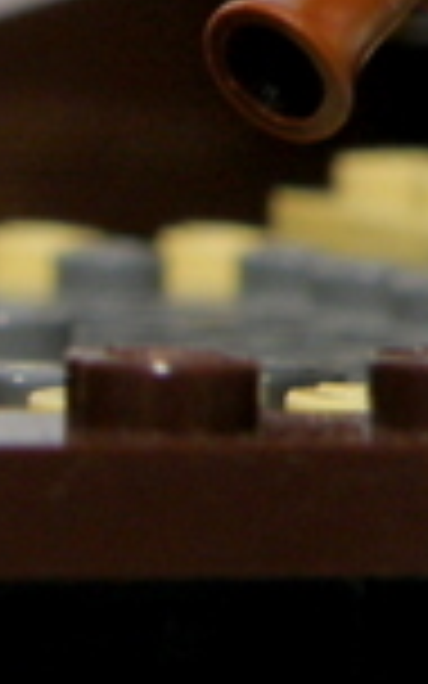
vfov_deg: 6.8
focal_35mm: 306
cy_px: -356
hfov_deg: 4.2
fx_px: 5711
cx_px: -405
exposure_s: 1/15
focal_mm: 9.77
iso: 64
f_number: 4
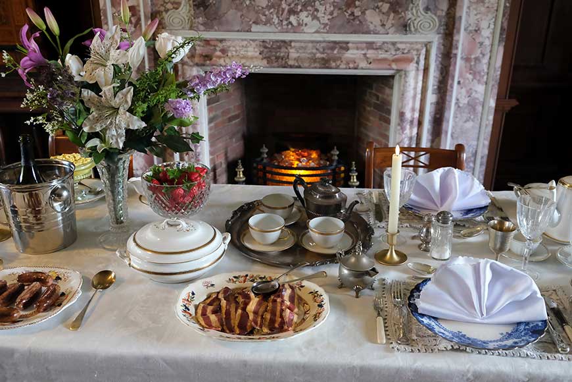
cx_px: 286
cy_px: 191
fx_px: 524
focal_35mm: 33
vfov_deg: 40.0
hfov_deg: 57.2
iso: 3200
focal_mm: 22.3
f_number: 4
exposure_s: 1/125
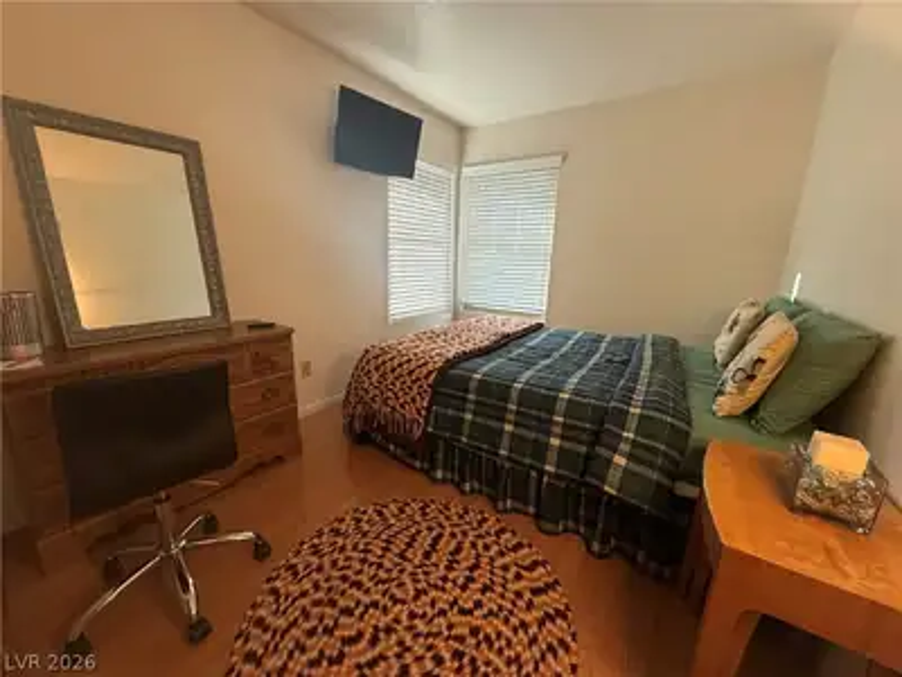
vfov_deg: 85.7
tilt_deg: -13.4
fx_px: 365
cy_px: 338
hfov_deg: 102.1
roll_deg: -1.8
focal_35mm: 14
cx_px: 451
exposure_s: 1/120
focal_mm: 2.22
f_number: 2.2
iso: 160
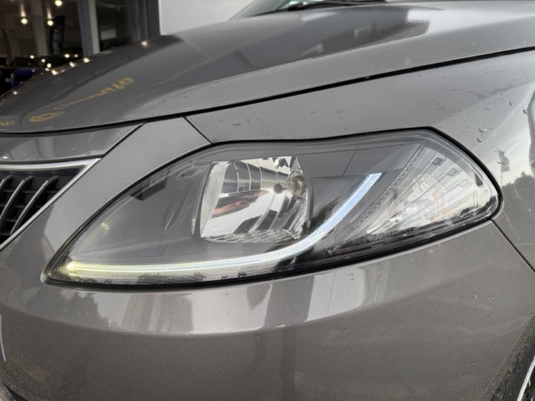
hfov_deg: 71.6
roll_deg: -1.2
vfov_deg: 56.8
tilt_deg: -18.2
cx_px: 268
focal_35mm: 24
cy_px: 200
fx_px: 371
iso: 160
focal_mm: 6.76
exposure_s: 1/240
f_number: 1.78
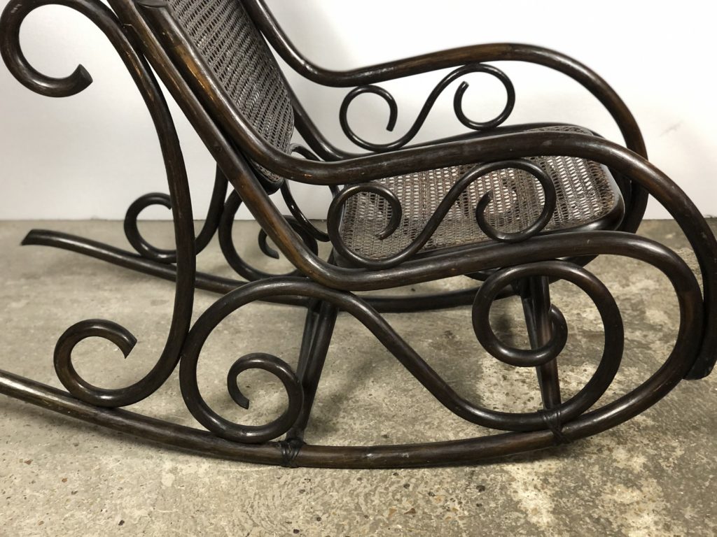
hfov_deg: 36.8
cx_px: 358
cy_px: 268
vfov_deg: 28.0
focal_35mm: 52
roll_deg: +0.7
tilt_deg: -26.2
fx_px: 1077
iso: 160
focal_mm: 6
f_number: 2.4
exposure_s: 1/25
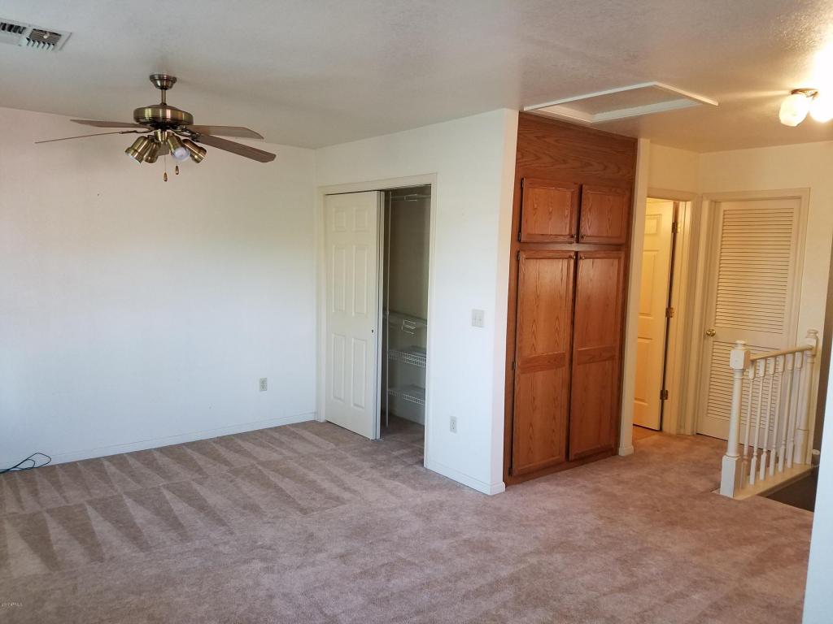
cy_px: 312
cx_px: 416
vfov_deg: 53.1
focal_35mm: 26
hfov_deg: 67.3
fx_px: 626
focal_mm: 4.2
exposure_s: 1/30
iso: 160
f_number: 1.7
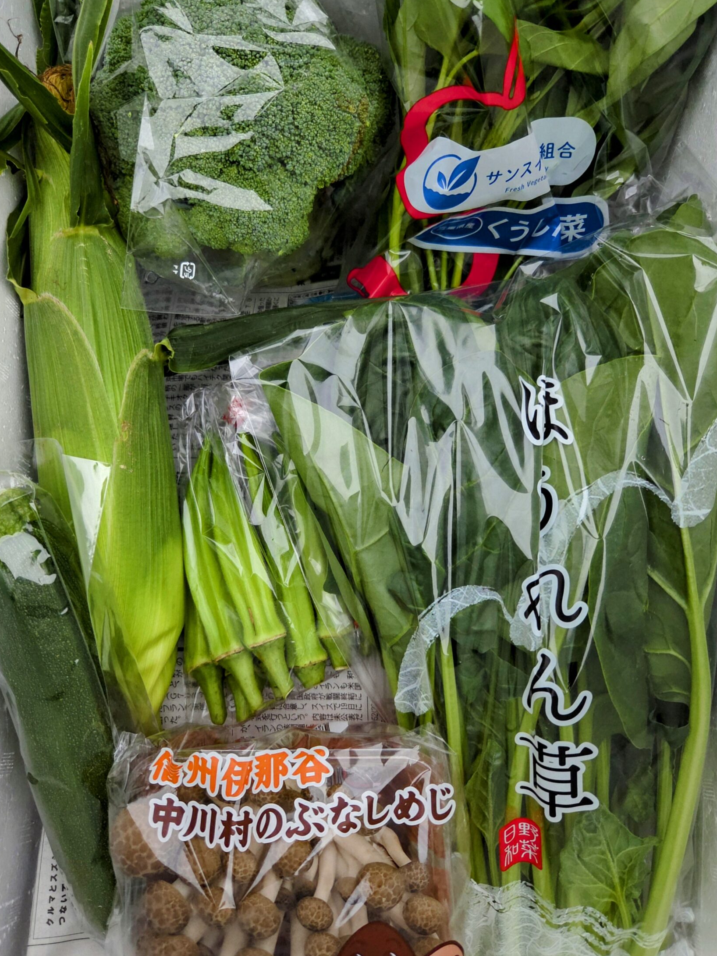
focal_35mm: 27
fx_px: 746
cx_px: 340
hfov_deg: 51.3
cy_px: 451
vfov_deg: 65.3
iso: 50
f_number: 1.8
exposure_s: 1/566
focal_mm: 5.4
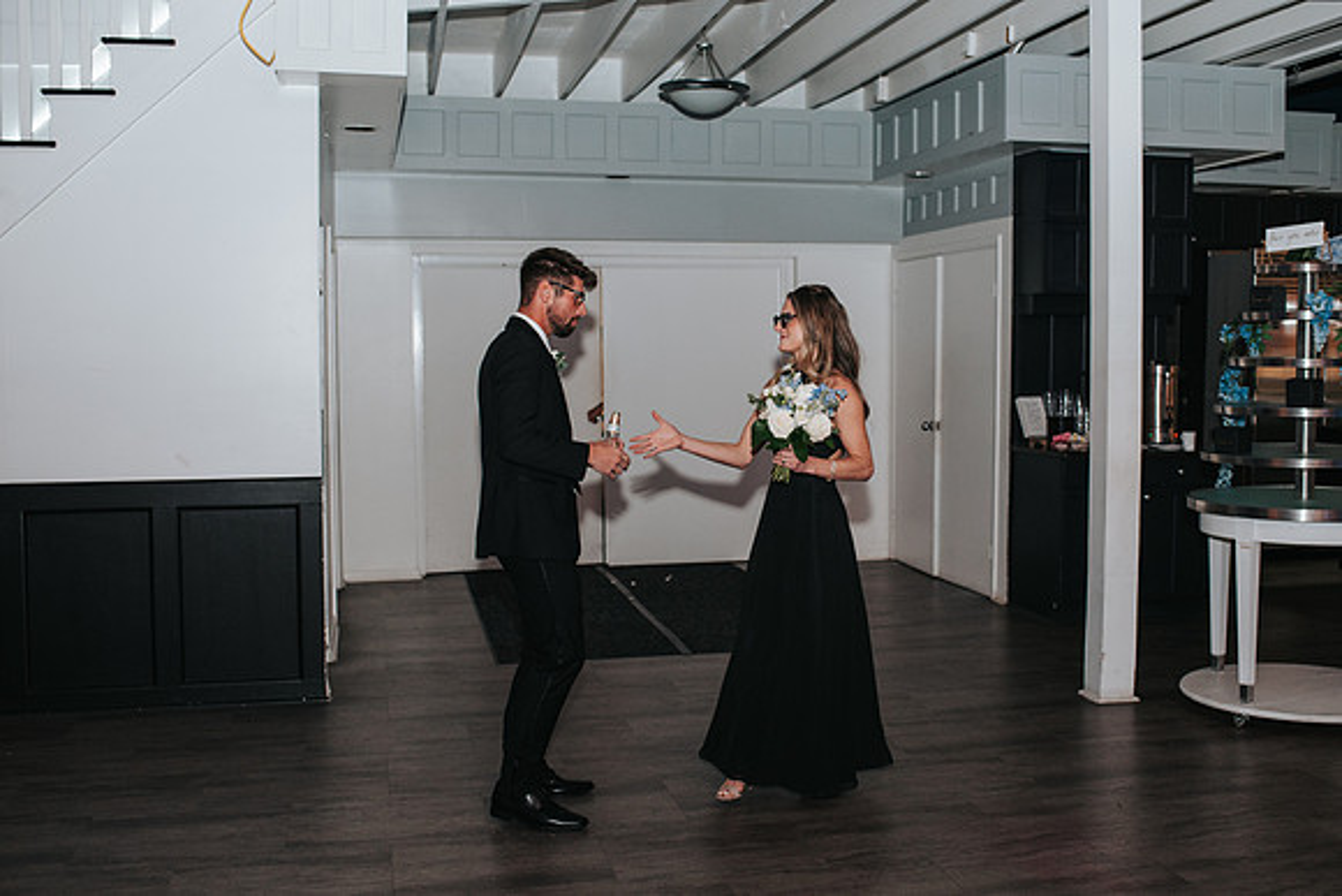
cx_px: 711
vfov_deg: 33.6
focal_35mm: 40
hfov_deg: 48.7
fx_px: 1483
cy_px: 436
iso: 1000
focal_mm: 35
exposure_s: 1/200
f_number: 2.8
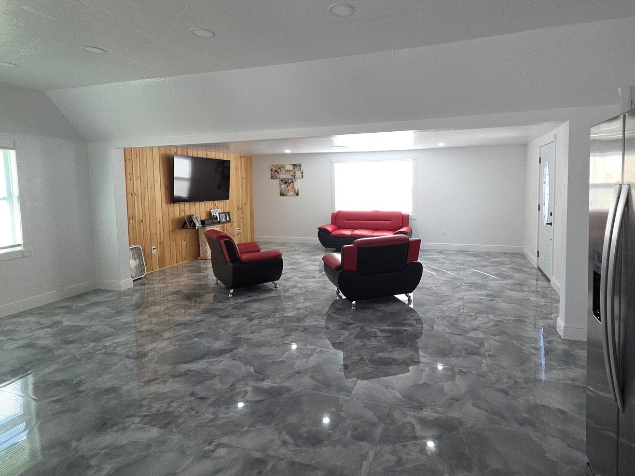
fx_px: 312
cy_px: 202
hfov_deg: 90.5
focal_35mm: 17
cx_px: 358
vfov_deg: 74.3
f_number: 2.2
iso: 100
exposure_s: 1/60
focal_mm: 2.2
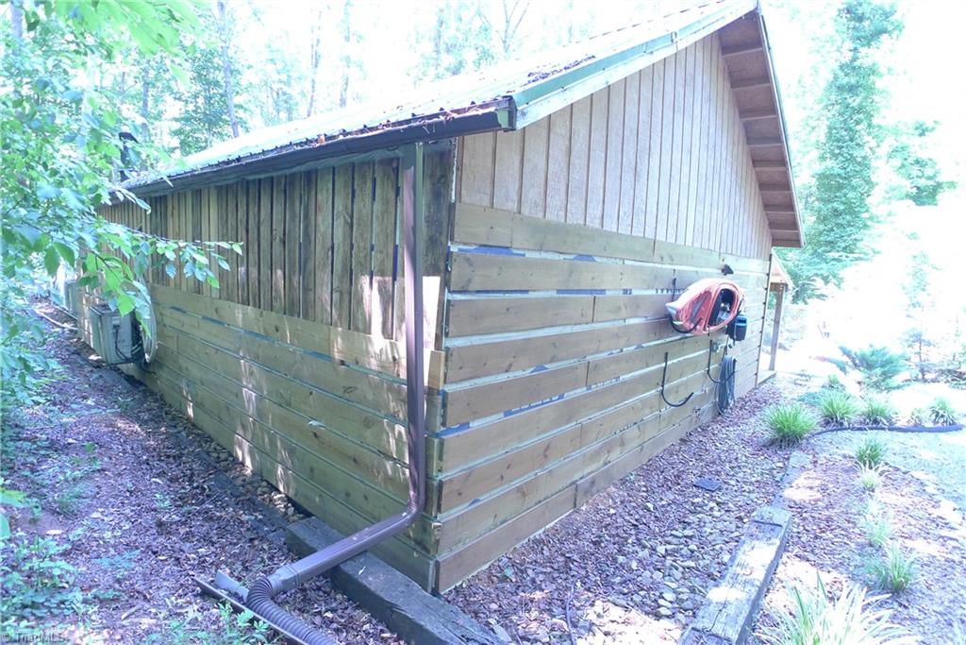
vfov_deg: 53.1
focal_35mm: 24
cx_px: 483
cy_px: 322
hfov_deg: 73.7
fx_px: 644
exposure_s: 1/50
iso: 400
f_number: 2
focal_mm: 5.1
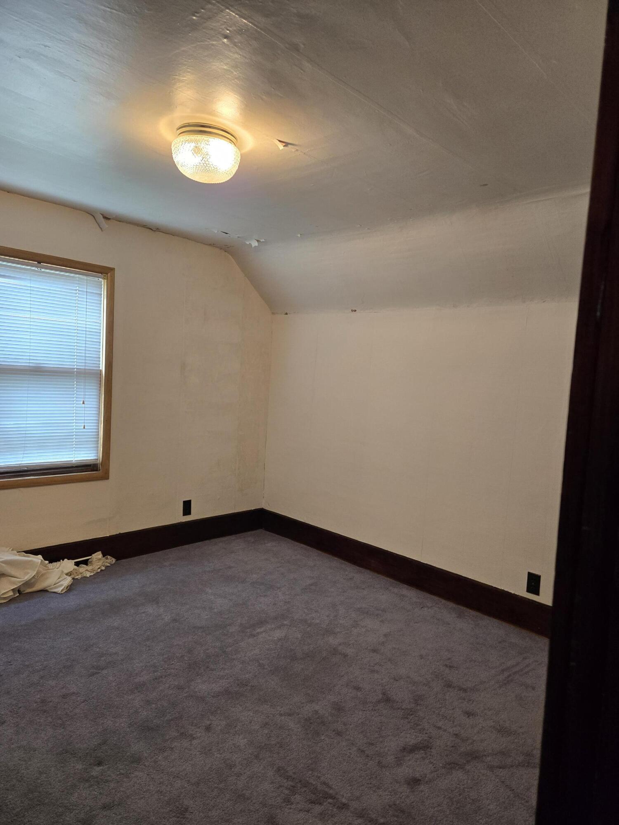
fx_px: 548
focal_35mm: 23
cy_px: 412
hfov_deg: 58.9
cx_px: 310
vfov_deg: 73.9
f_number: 1.8
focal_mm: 5.4
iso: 160
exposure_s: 1/120
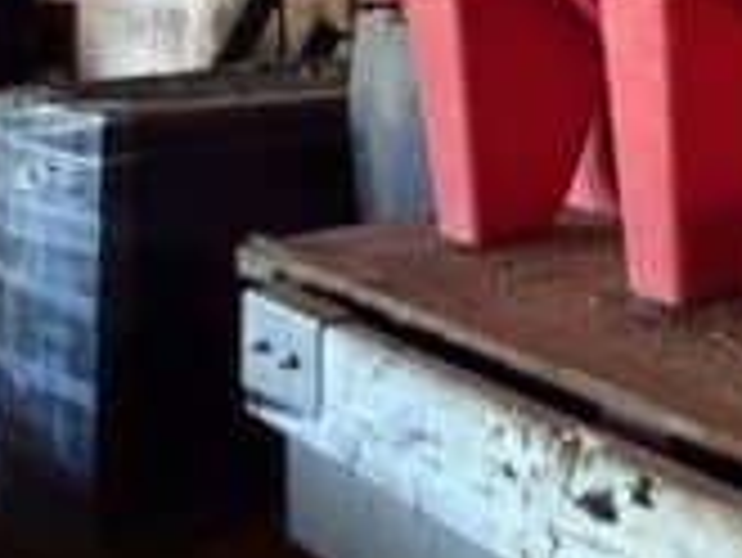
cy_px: -58
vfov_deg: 26.3
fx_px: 1094
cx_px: 1147
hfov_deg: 26.0
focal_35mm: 51
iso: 1600
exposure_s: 1/34
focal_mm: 2.22
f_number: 2.2
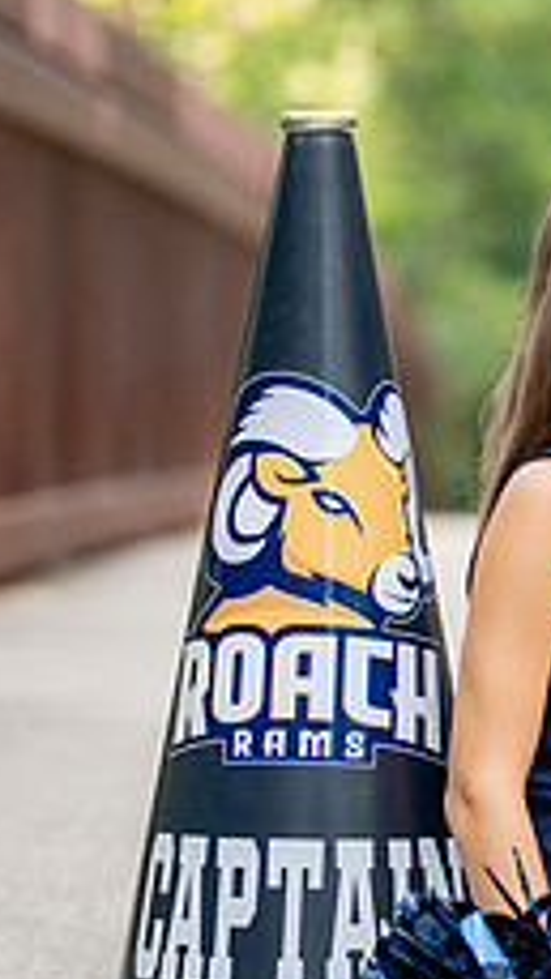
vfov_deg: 11.6
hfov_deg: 6.5
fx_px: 4826
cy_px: 583
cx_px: 769
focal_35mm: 186
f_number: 1.2
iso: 100
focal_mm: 50
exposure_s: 1/640
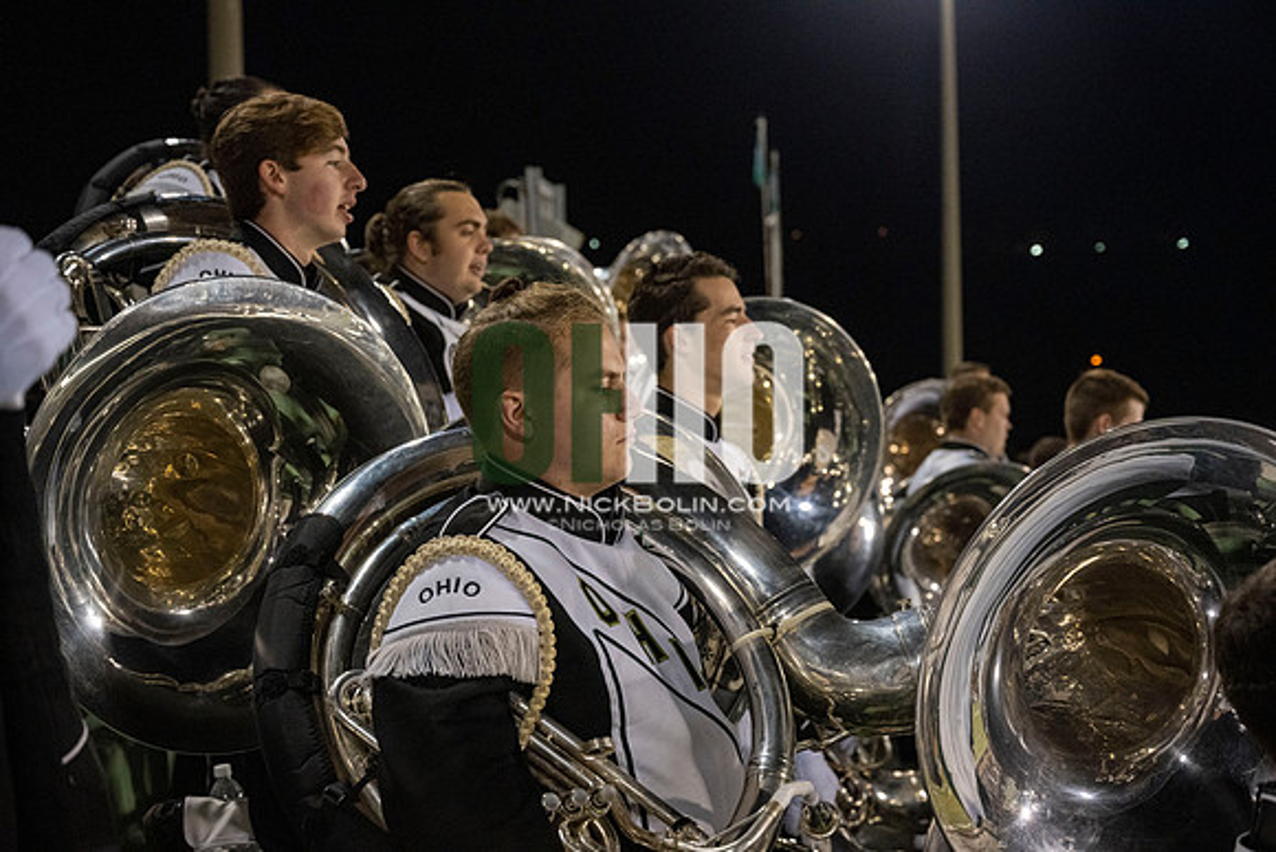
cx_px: 638
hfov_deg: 38.2
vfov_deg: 26.0
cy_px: 426
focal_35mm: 52
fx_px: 1843
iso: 3200
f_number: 4
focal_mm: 52
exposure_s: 1/500
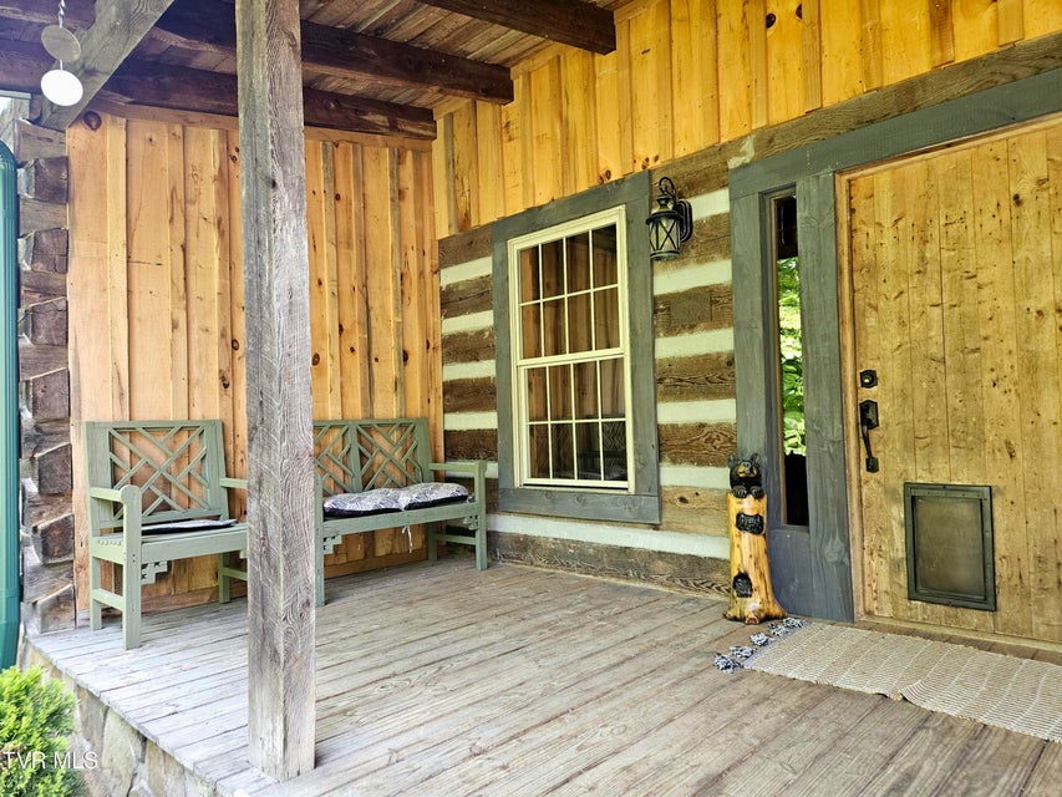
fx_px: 706
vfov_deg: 58.9
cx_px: 531
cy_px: 398
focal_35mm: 23
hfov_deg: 73.9
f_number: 1.8
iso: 160
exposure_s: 1/120
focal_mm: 5.4
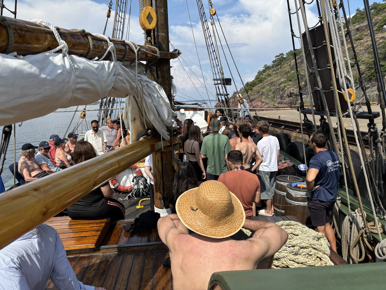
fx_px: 290
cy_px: 145
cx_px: 193
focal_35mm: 26
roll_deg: +1.5
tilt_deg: -9.3
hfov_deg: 67.3
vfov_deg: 53.1
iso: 50
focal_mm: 5.96
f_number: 1.6
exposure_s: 1/3106
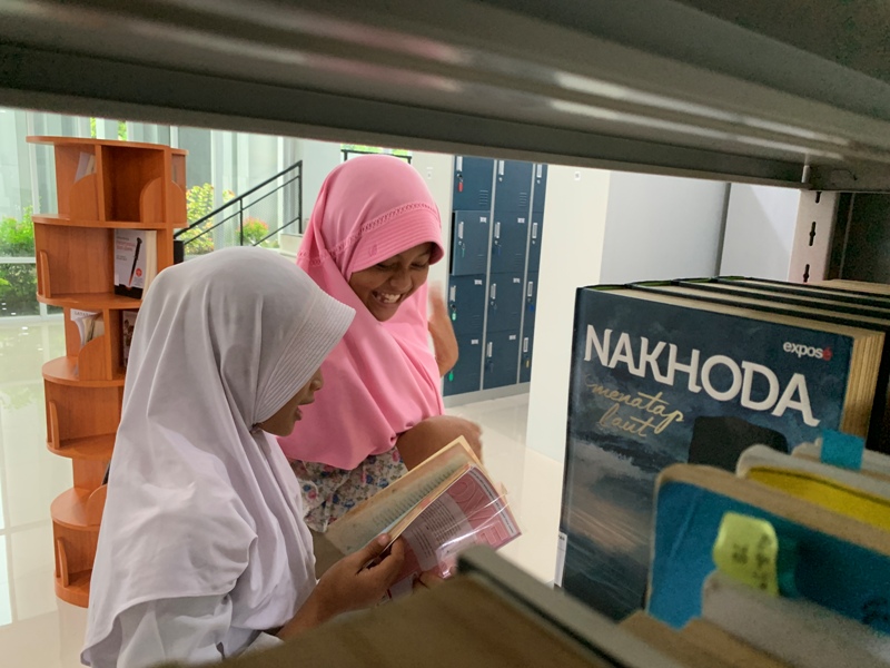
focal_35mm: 26
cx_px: 445
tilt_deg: -11.0
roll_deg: -2.5
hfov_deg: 67.3
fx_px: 668
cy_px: 334
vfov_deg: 53.1
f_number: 1.8
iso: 400
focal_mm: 4.25
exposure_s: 1/60
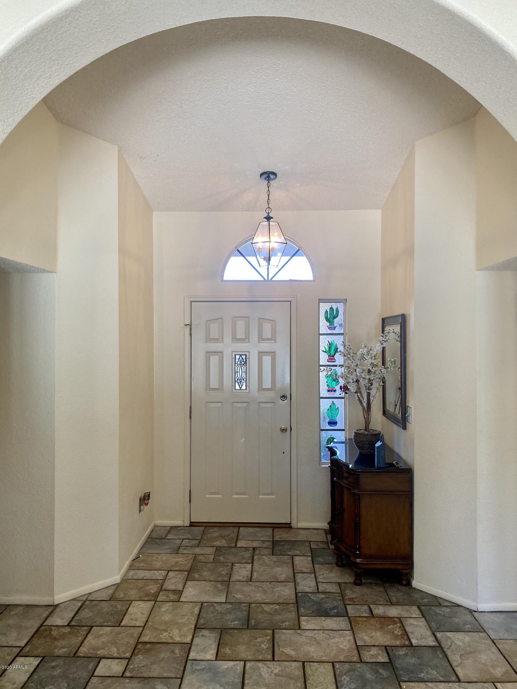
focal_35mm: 26
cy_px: 344
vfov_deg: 67.3
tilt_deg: +1.2
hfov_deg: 53.1
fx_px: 518
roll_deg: +0.0
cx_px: 258
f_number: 1.8
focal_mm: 4.25
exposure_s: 1/120
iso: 125
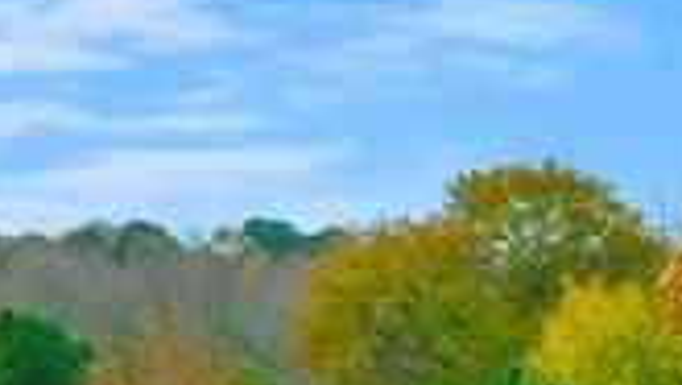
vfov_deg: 6.2
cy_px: 1523
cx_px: 1963
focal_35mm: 162
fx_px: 2931
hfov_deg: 10.2
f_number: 2.8
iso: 130
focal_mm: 12.29
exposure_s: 1/640
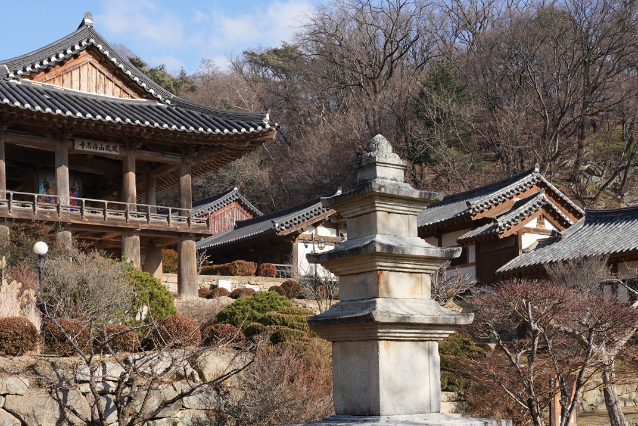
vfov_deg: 23.8
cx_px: 390
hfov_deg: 35.5
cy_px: 354
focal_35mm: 56
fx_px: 993
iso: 100
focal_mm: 30
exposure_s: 1/100
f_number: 11
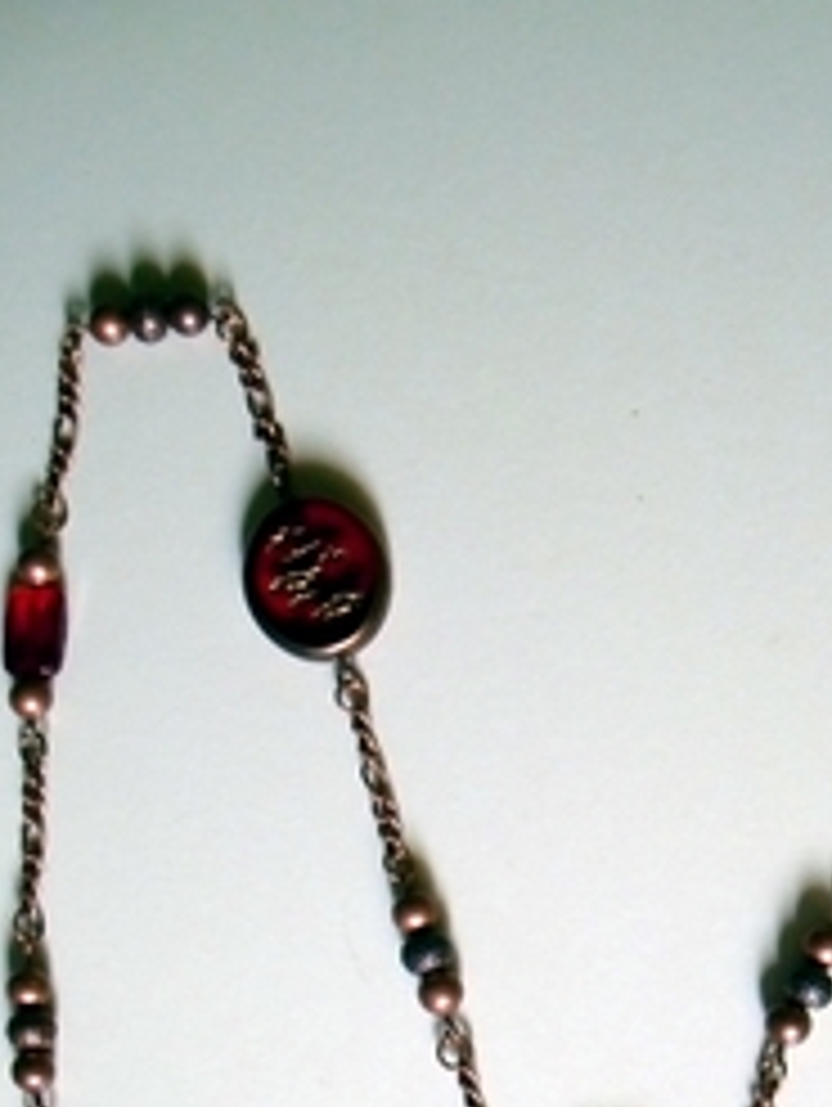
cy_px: 1076
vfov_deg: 26.8
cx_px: 645
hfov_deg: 21.1
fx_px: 2207
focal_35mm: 69
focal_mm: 6.3
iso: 100
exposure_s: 1/10
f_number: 2.8
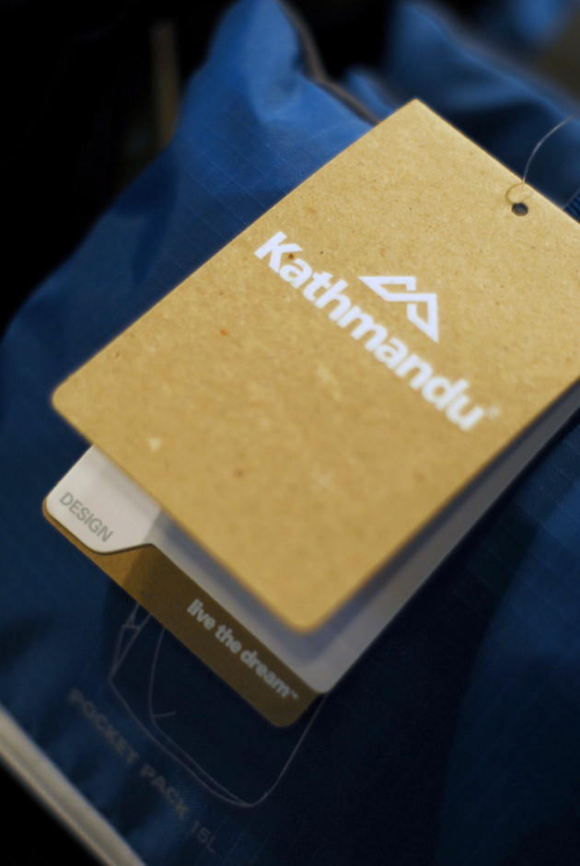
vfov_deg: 27.0
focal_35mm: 75
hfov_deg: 18.2
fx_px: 1807
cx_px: 290
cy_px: 433
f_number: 2
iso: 400
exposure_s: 1/250
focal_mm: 50
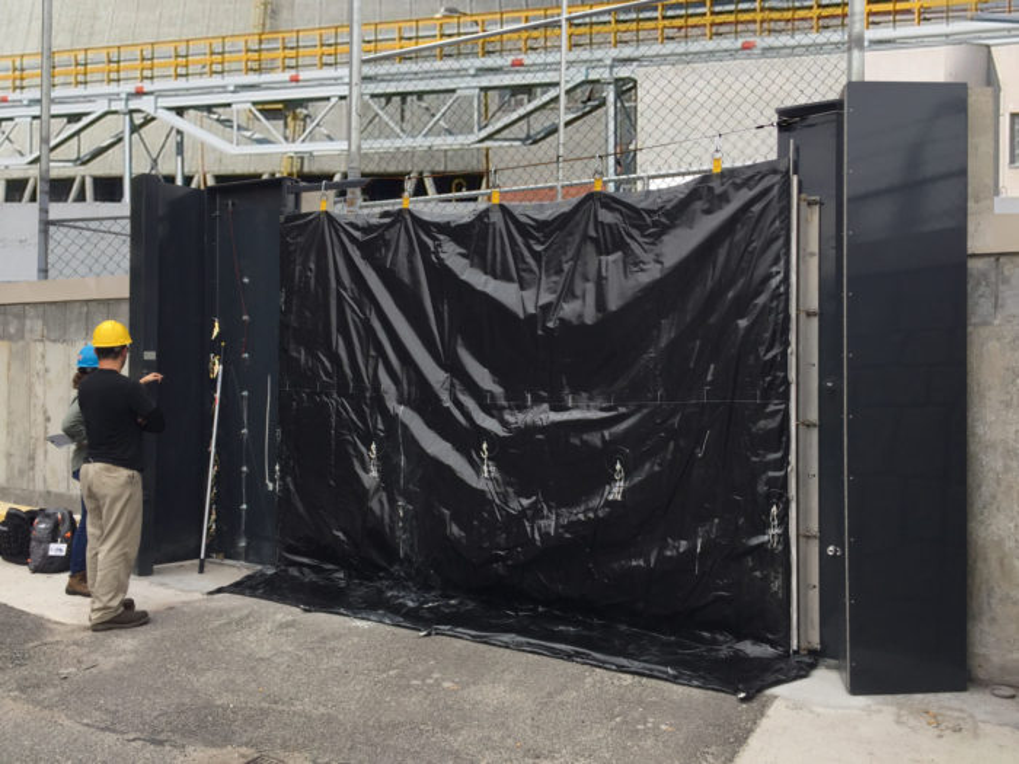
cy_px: 382
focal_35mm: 29
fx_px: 854
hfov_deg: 61.7
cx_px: 510
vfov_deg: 48.2
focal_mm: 4.15
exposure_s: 1/388
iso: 32
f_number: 2.2
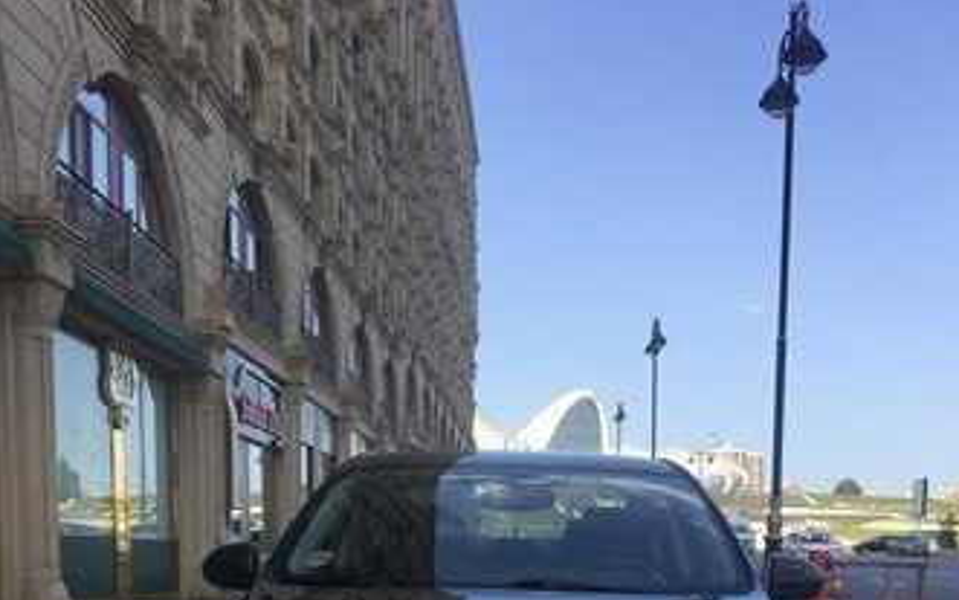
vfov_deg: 25.9
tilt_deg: -5.4
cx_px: 487
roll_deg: +0.2
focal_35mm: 46
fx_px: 1202
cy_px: 661
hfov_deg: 43.5
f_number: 2.2
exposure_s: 1/1163
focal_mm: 4.15
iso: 32
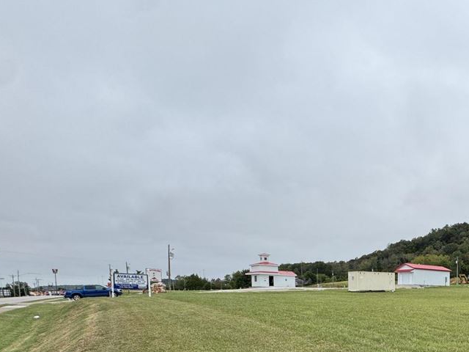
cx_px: 424
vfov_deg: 43.7
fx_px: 379
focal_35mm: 28
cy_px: 340
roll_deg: -0.7
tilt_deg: -6.4
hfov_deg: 55.0
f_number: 2.2
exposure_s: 1/840
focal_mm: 2.22
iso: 50
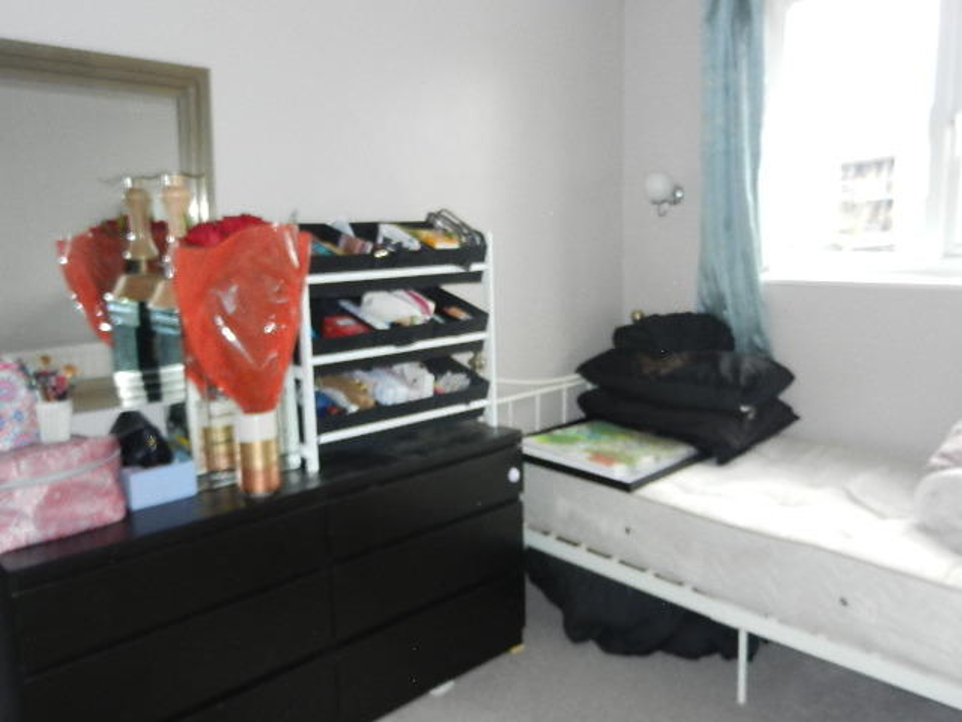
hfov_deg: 61.7
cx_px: 481
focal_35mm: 29
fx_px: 806
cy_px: 361
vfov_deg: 48.2
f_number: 3.6
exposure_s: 1/30
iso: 250
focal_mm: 5.1
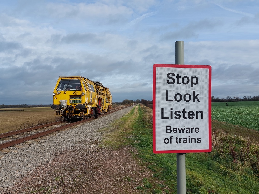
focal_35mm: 25
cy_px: 97
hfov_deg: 69.4
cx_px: 130
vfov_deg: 54.9
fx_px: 187
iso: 25
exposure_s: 1/1079
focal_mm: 5.23
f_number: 1.8
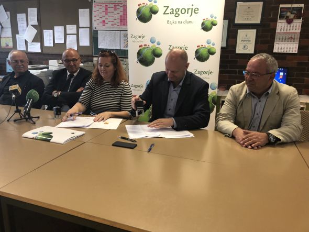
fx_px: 250
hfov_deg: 63.4
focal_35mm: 28
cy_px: 116
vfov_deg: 49.8
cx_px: 154
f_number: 1.8
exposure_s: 1/25
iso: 32
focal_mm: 3.99
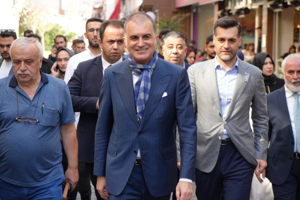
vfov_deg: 19.5
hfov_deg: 28.8
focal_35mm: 70
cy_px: 100
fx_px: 583
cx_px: 150
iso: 200
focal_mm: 70
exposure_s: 1/160
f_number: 4
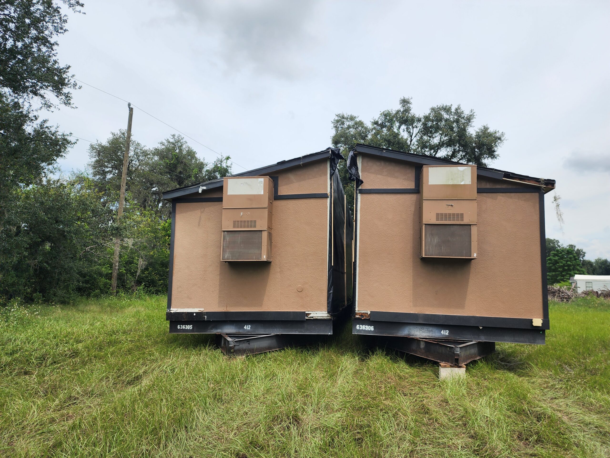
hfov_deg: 73.9
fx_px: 405
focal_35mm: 23
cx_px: 305
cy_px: 229
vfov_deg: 58.9
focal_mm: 6.4
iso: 12
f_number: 1.8
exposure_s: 1/1170
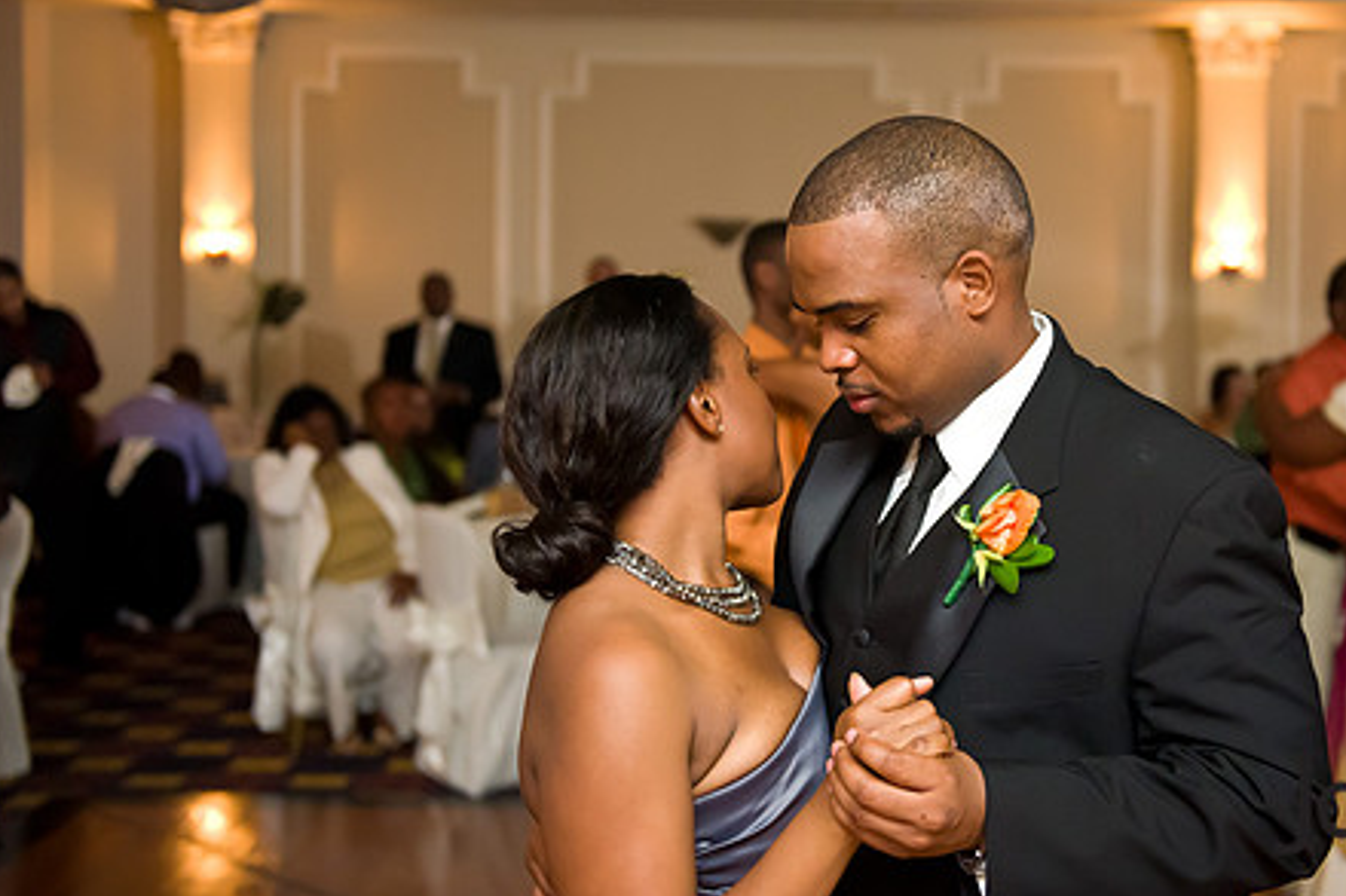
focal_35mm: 58
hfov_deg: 34.3
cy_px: 367
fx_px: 2168
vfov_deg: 23.3
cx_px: 844
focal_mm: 44
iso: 3200
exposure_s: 1/125
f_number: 2.8
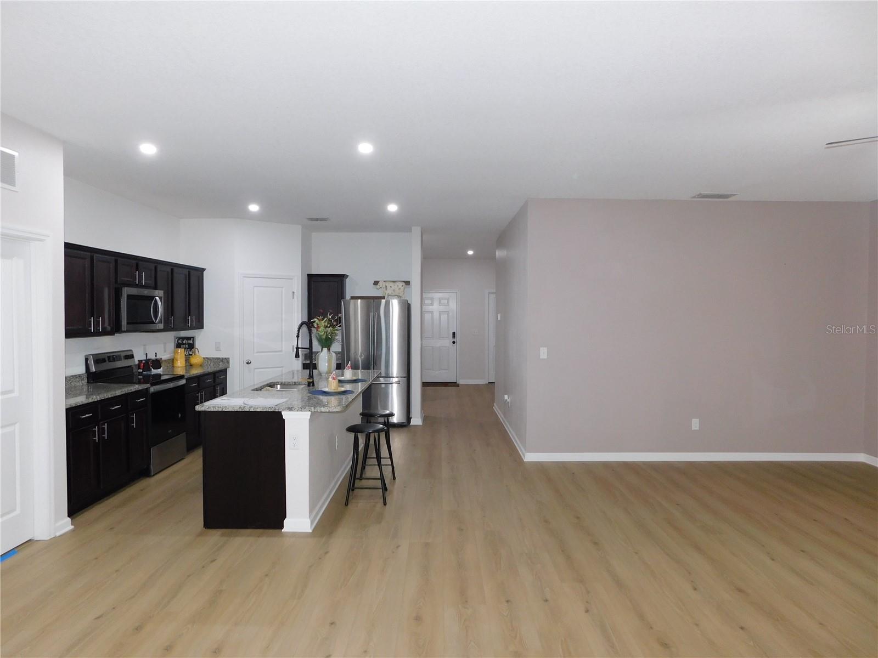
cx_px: 439
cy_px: 329
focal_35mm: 23
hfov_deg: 73.9
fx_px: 583
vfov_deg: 58.9
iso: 220
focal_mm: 4
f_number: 3
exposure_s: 1/30
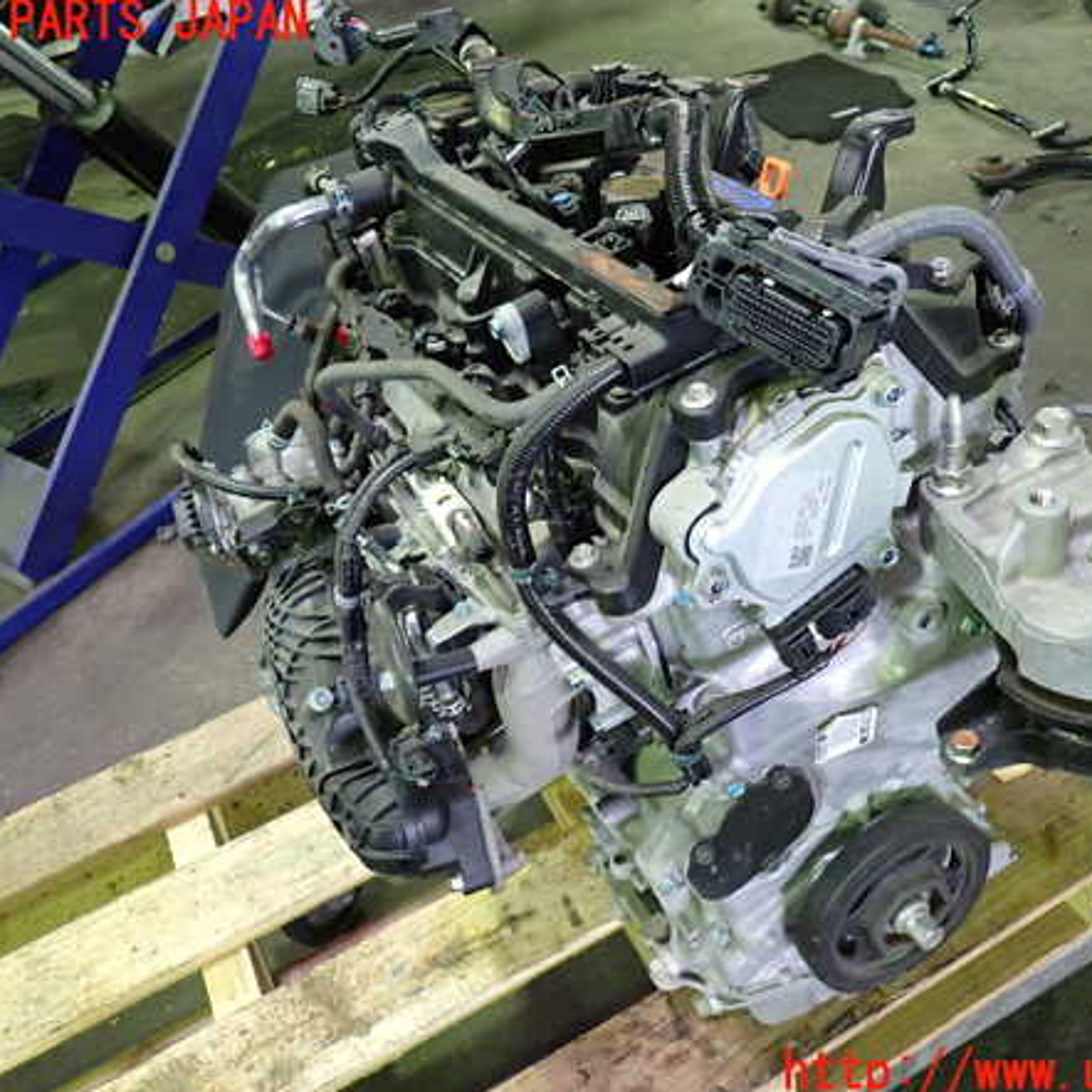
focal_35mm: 30
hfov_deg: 53.9
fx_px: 1071
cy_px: 548
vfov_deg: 54.0
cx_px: 600
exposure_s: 1/30
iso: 500
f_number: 2
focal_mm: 4.5
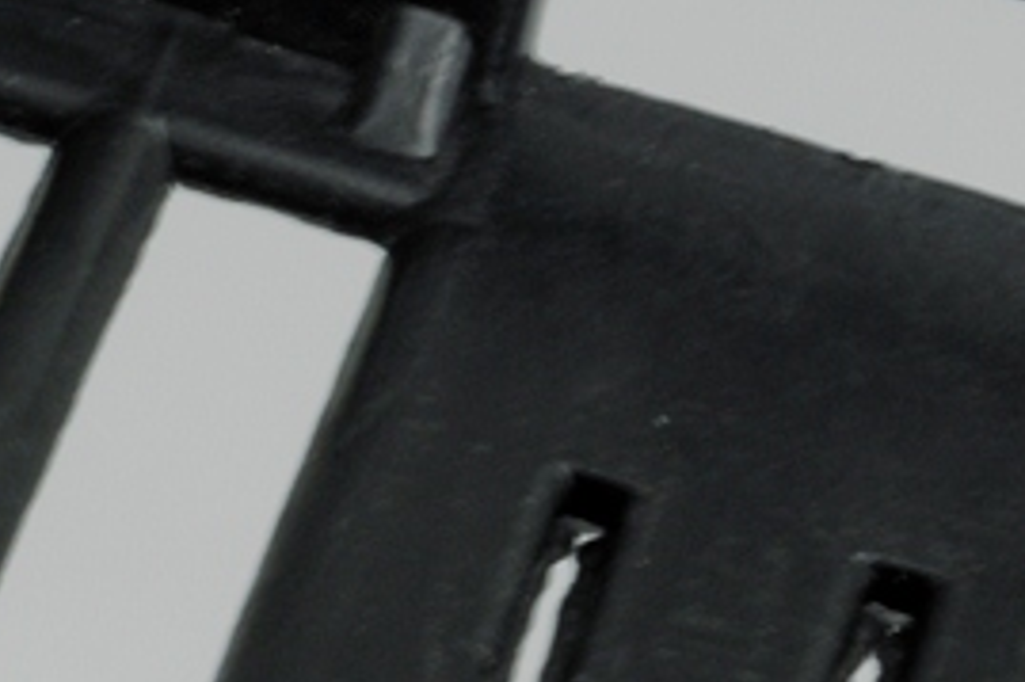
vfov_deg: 4.8
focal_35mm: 286
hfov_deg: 7.2
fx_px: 8138
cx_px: 945
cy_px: -196
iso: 200
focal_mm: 50
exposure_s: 1/1.6
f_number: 14
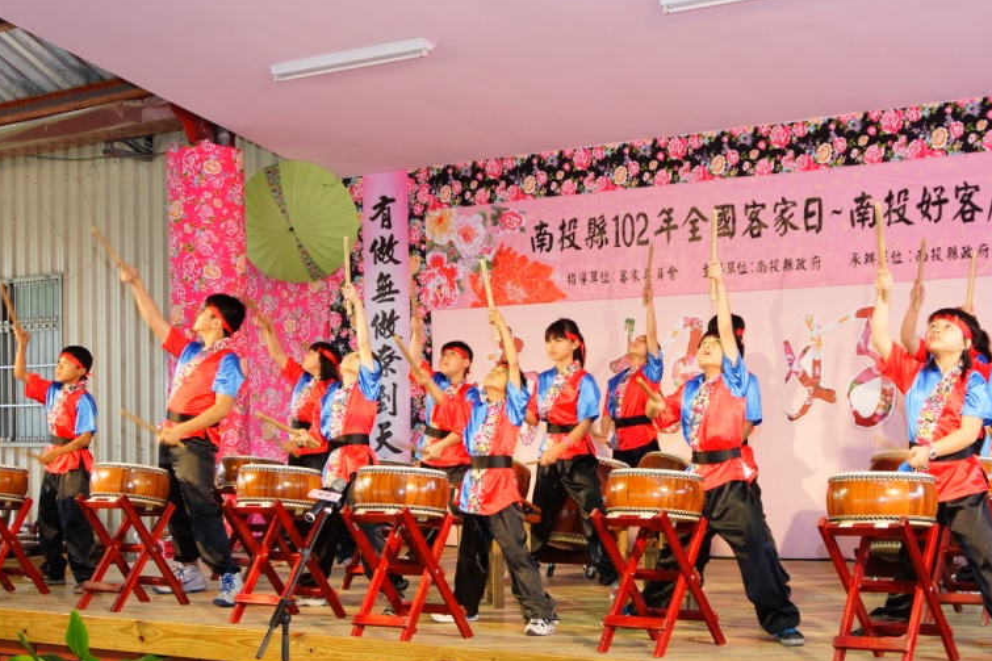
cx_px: 573
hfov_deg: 35.0
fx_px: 1570
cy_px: 401
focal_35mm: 57
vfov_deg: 23.7
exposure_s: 1/100
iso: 400
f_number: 2.8
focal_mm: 28
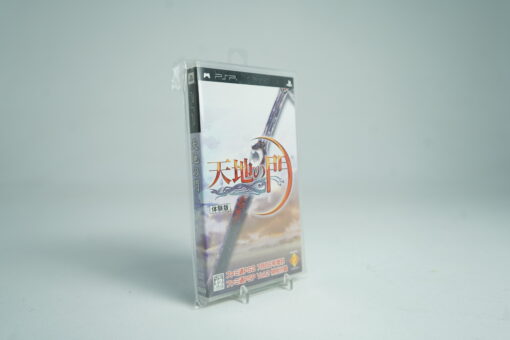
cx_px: 255
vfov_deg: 42.3
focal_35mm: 31
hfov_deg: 60.3
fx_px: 439
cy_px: 170
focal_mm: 31
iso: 160
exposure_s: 1/40
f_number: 4.5
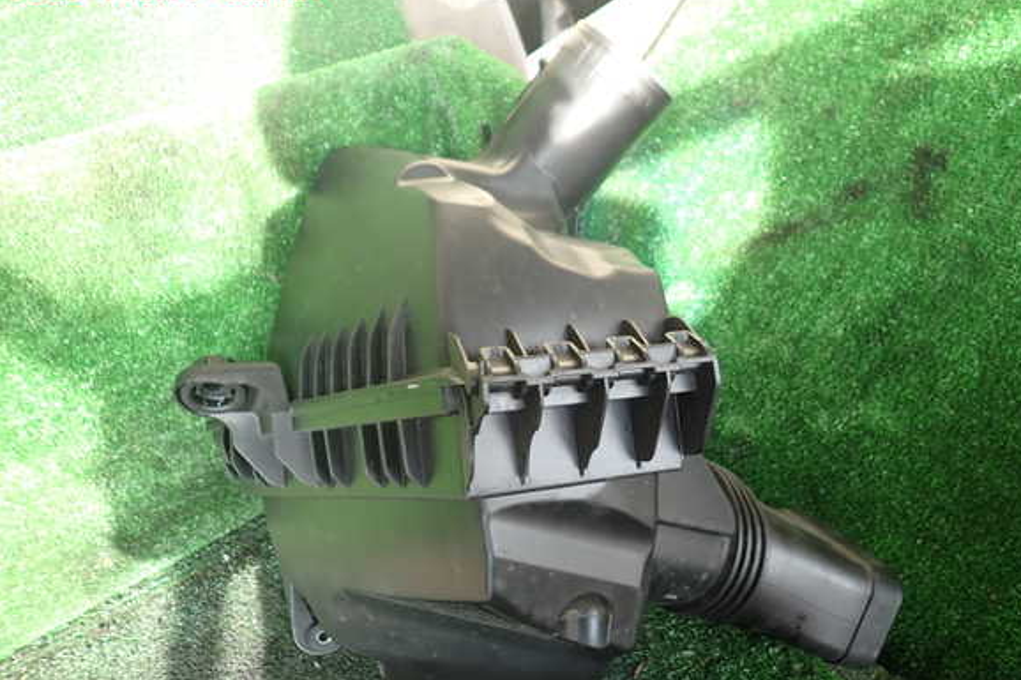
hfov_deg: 67.4
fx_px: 765
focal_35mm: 27
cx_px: 528
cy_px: 362
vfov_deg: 47.9
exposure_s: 1/80
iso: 100
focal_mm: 4.5
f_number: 2
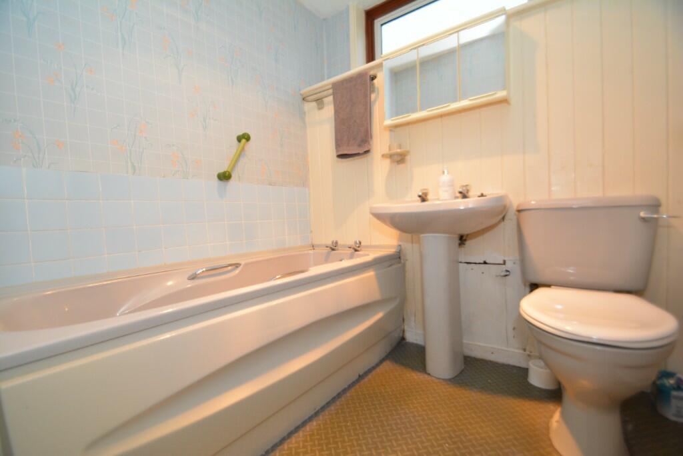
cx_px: 342
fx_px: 285
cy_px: 228
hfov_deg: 100.4
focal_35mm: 15
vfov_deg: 77.4
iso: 640
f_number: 4
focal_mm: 10
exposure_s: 1/60
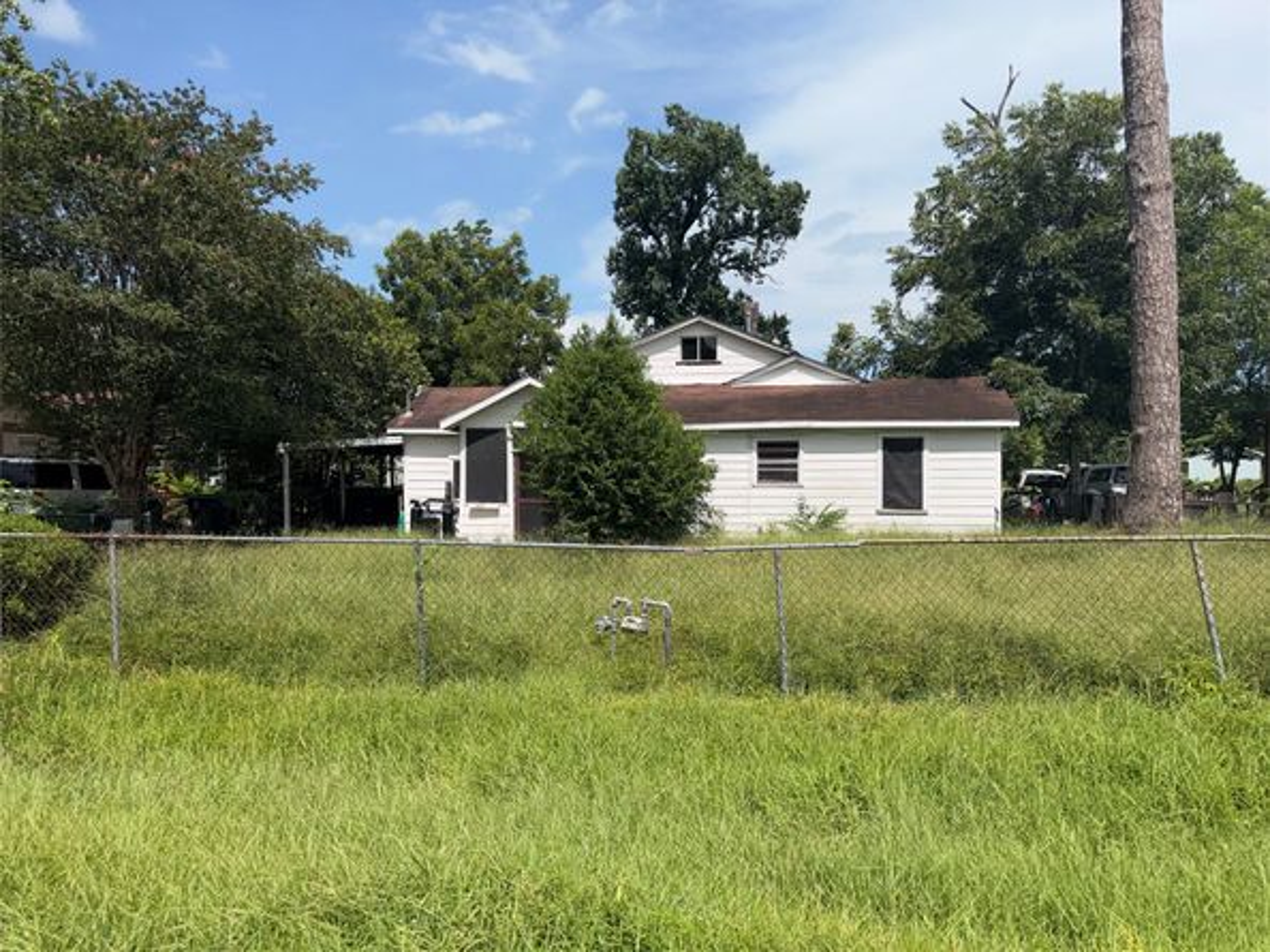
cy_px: 476
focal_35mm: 24
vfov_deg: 56.8
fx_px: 880
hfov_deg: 71.6
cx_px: 635
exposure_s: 1/9709
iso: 50
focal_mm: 6.76
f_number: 1.78
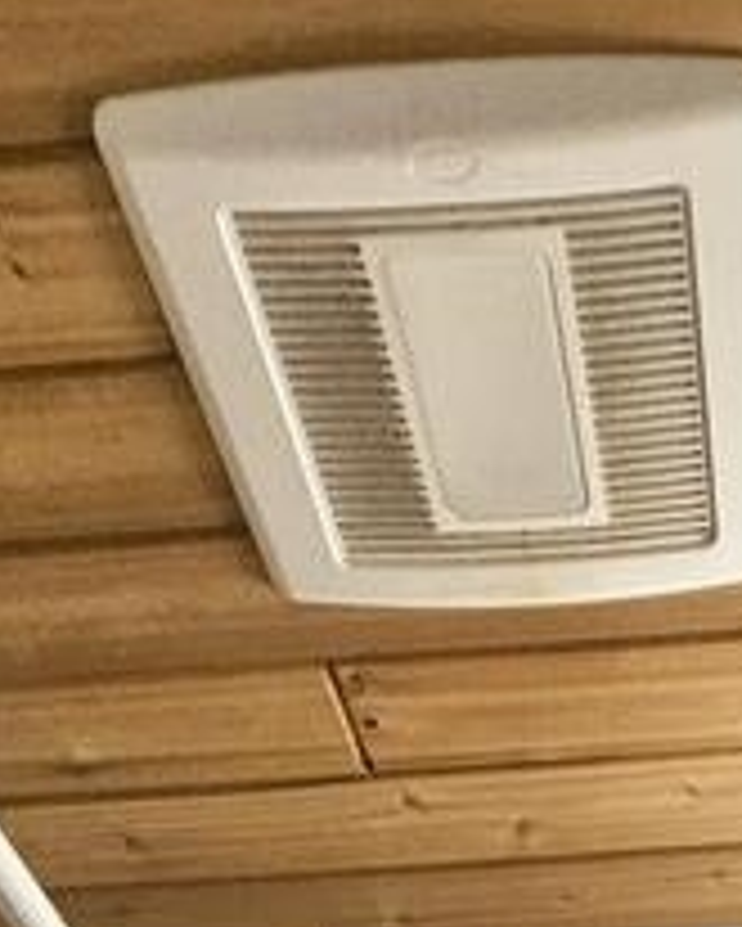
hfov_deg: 22.6
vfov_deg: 14.7
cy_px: 2290
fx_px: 1728
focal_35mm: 63
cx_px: 845
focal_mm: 2.2
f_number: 2.2
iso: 200
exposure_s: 1/60
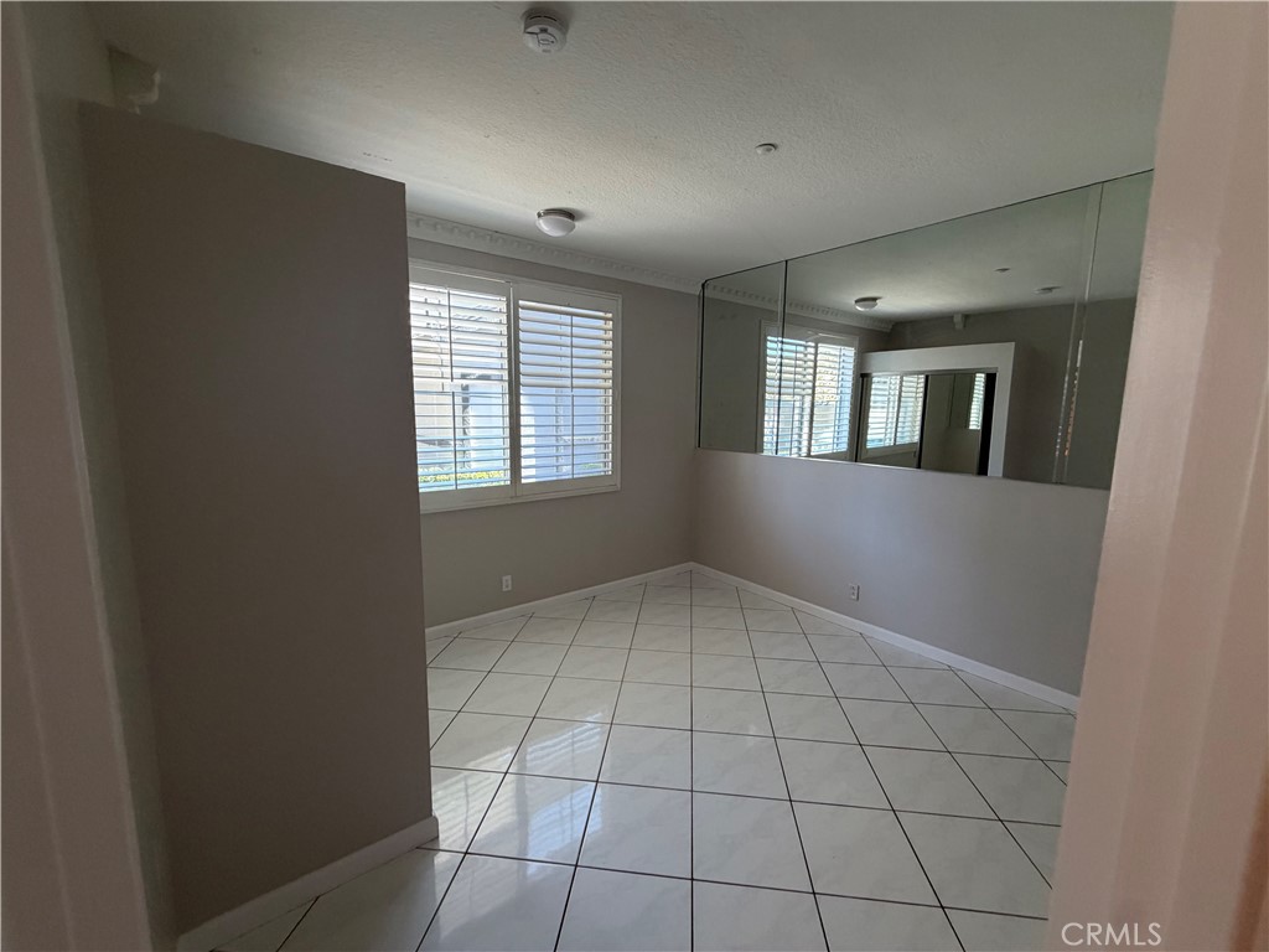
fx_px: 513
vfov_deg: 85.7
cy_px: 476
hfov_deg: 102.1
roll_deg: -0.8
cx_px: 634
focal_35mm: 14
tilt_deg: -7.8
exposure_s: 1/120
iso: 250
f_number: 2.2
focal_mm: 2.22
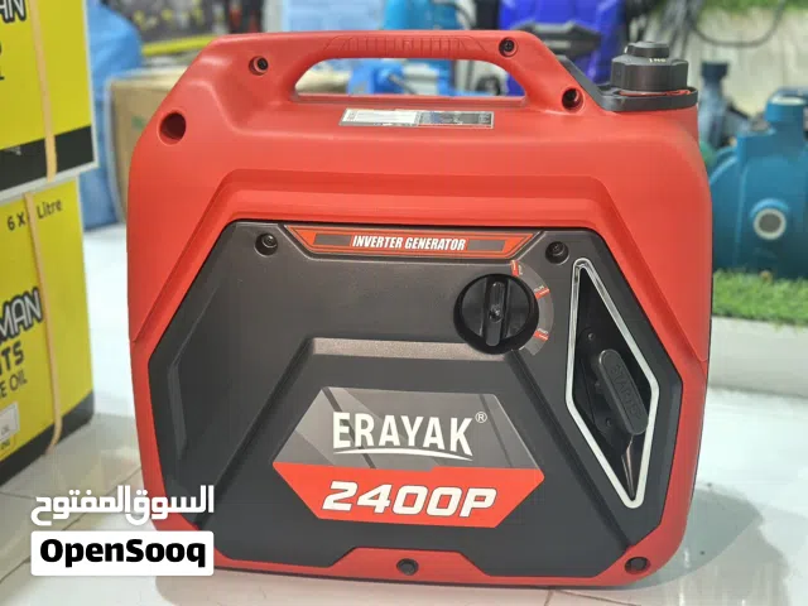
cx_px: 404
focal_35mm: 48
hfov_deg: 39.7
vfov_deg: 30.3
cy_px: 303
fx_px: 1120
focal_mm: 6.86
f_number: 1.78
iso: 800
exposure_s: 1/33
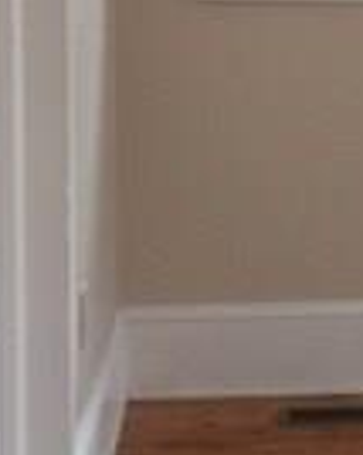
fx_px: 1815
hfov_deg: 10.8
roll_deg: -2.0
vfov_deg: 14.1
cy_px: -3
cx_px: 604
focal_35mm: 135
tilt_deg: -6.6
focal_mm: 4.15
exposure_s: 1/30
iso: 50
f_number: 2.2
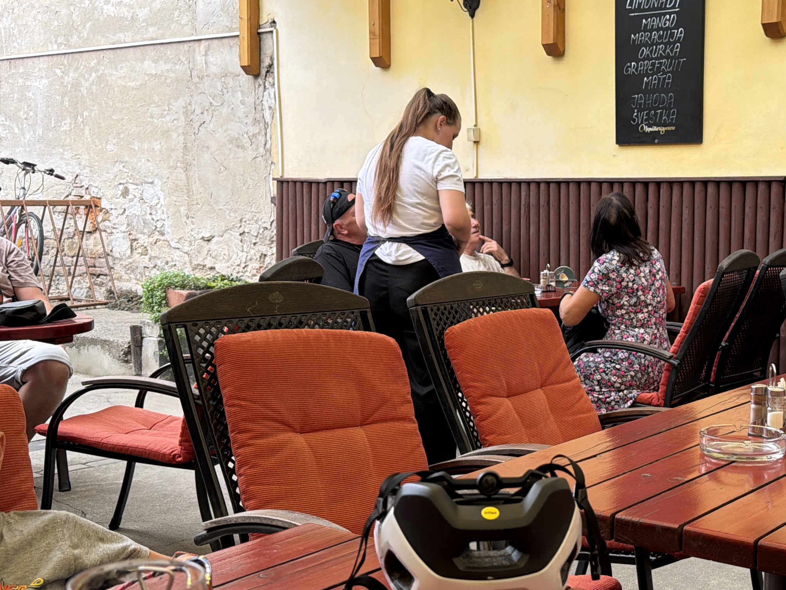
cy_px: 317
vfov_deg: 30.3
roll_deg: -0.8
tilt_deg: -6.3
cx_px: 578
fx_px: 1090
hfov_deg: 38.7
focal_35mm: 48
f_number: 1.78
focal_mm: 6.76
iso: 64
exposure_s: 1/227
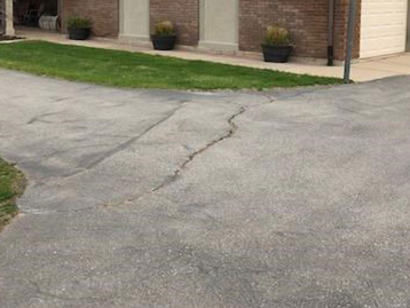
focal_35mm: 50
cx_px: 205
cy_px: 48
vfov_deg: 28.3
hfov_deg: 38.2
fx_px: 593
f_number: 1.8
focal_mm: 4
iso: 20
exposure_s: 1/1429
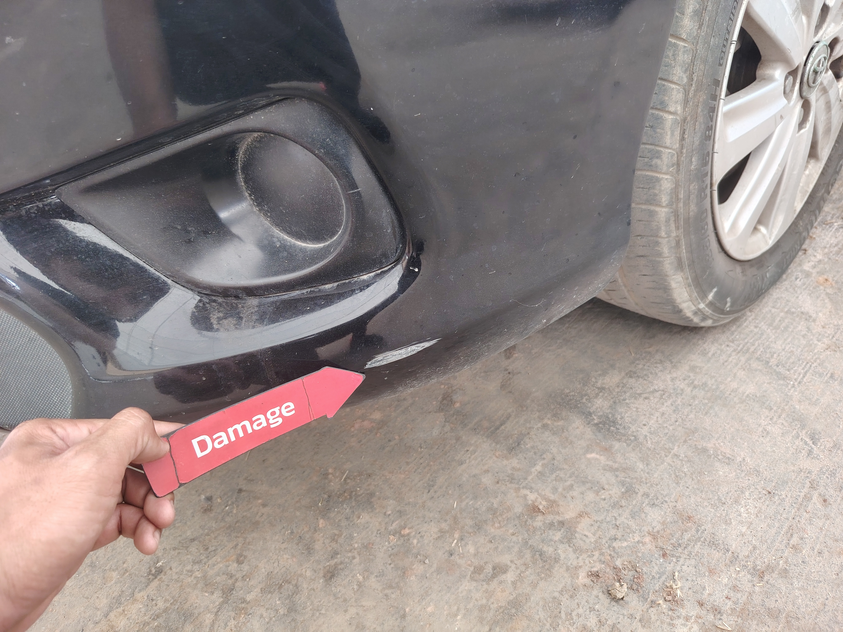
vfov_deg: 56.8
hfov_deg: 71.6
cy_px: 316
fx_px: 584
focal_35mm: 24
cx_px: 422
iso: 663
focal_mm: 5.25
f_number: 1.75
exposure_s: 1/33.3
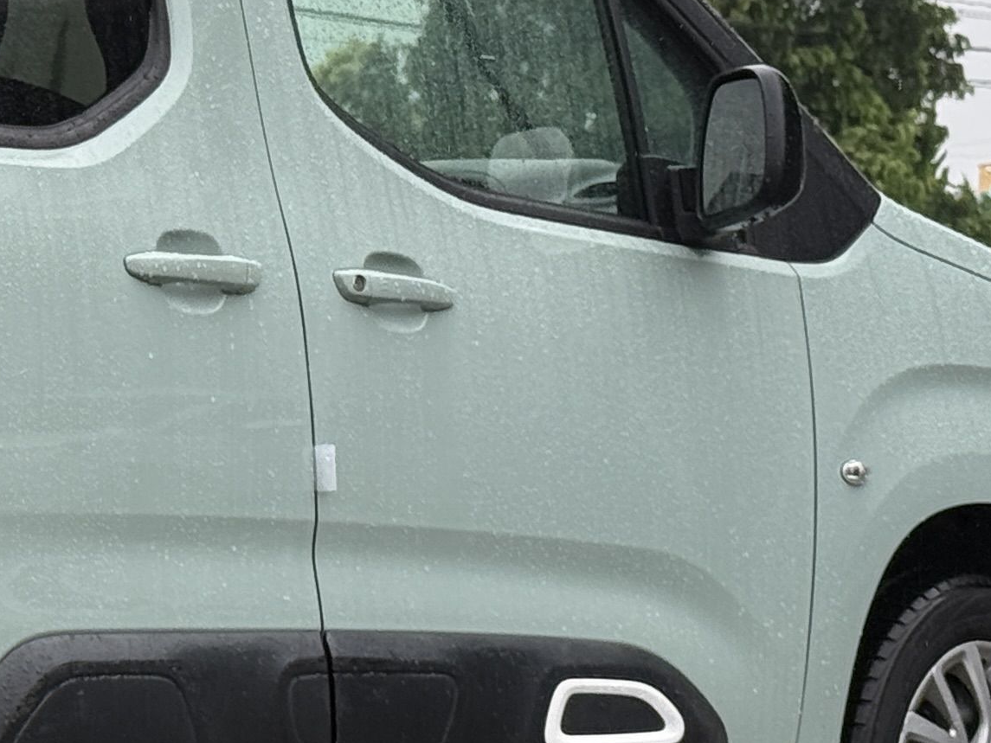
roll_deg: -0.4
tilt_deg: +1.0
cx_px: -299
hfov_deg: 11.4
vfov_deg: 8.8
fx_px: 4839
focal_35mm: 169
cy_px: 414
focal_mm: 6.76
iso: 64
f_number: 1.78
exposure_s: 1/631
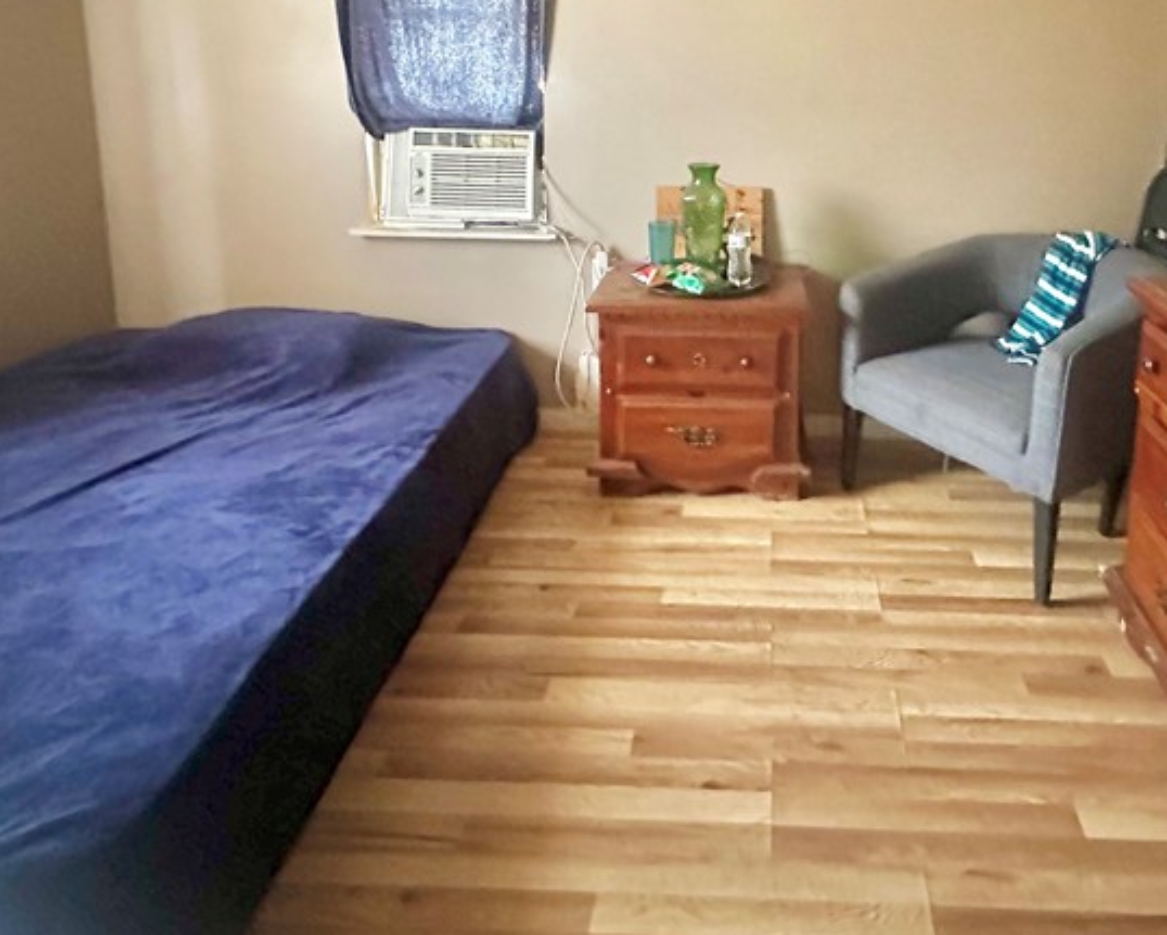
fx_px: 898
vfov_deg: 51.4
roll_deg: -1.1
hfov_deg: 64.7
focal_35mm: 26
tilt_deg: -8.8
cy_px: 182
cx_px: 755
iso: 1600
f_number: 2.2
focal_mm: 2.22
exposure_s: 1/30
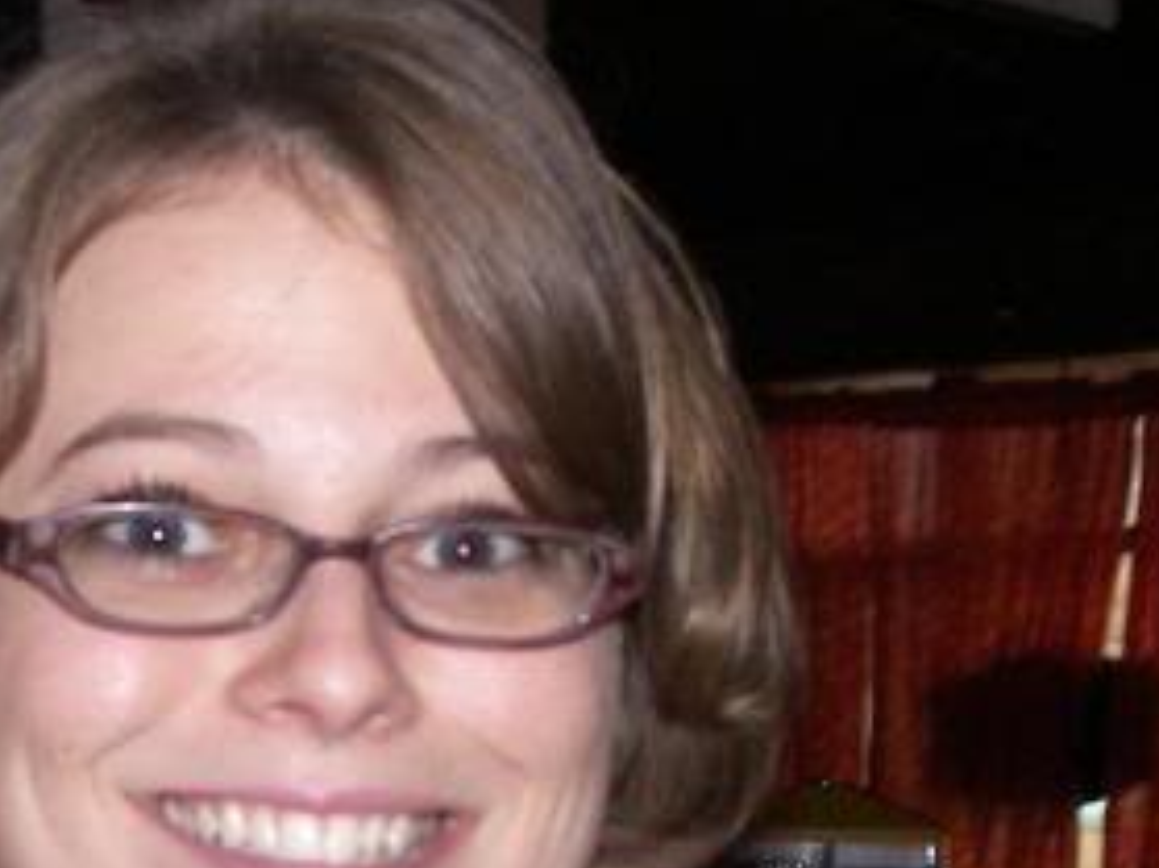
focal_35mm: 165
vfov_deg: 8.8
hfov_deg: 12.0
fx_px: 5522
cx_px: 324
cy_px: 1179
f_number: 3.6
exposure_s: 1/40
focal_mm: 9.4
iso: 100
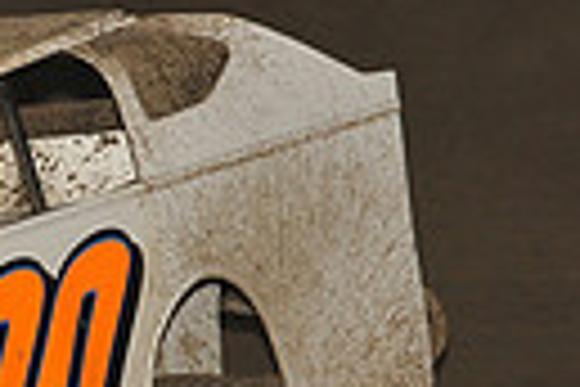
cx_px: -198
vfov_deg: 2.7
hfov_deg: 4.1
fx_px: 8135
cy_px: 306
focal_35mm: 505
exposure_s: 1/320
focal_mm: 112
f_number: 7.1
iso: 1000
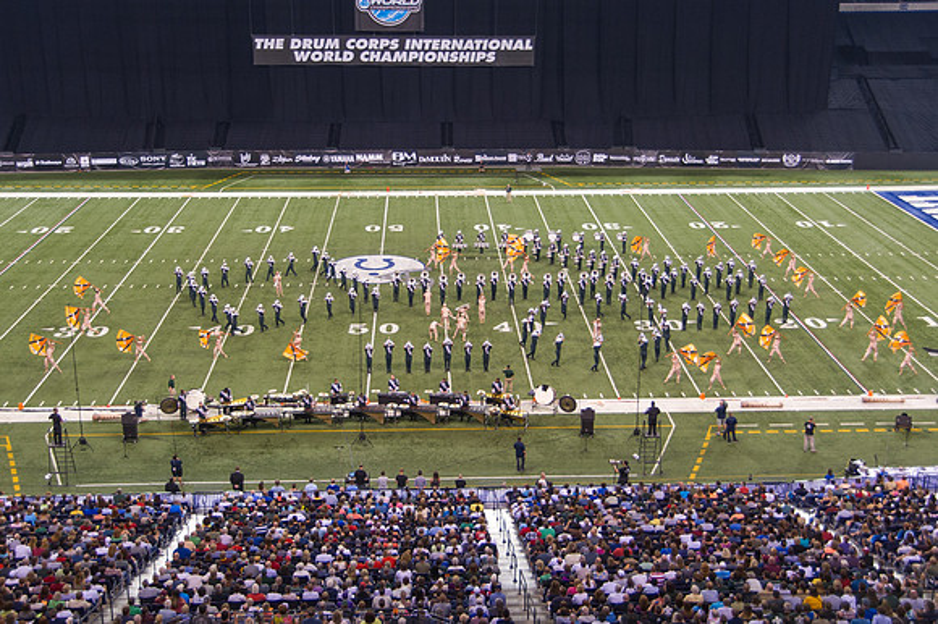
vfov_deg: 29.3
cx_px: 477
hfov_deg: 42.9
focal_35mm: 46
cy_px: 280
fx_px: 1194
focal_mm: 35
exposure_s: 1/200
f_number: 4
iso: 640
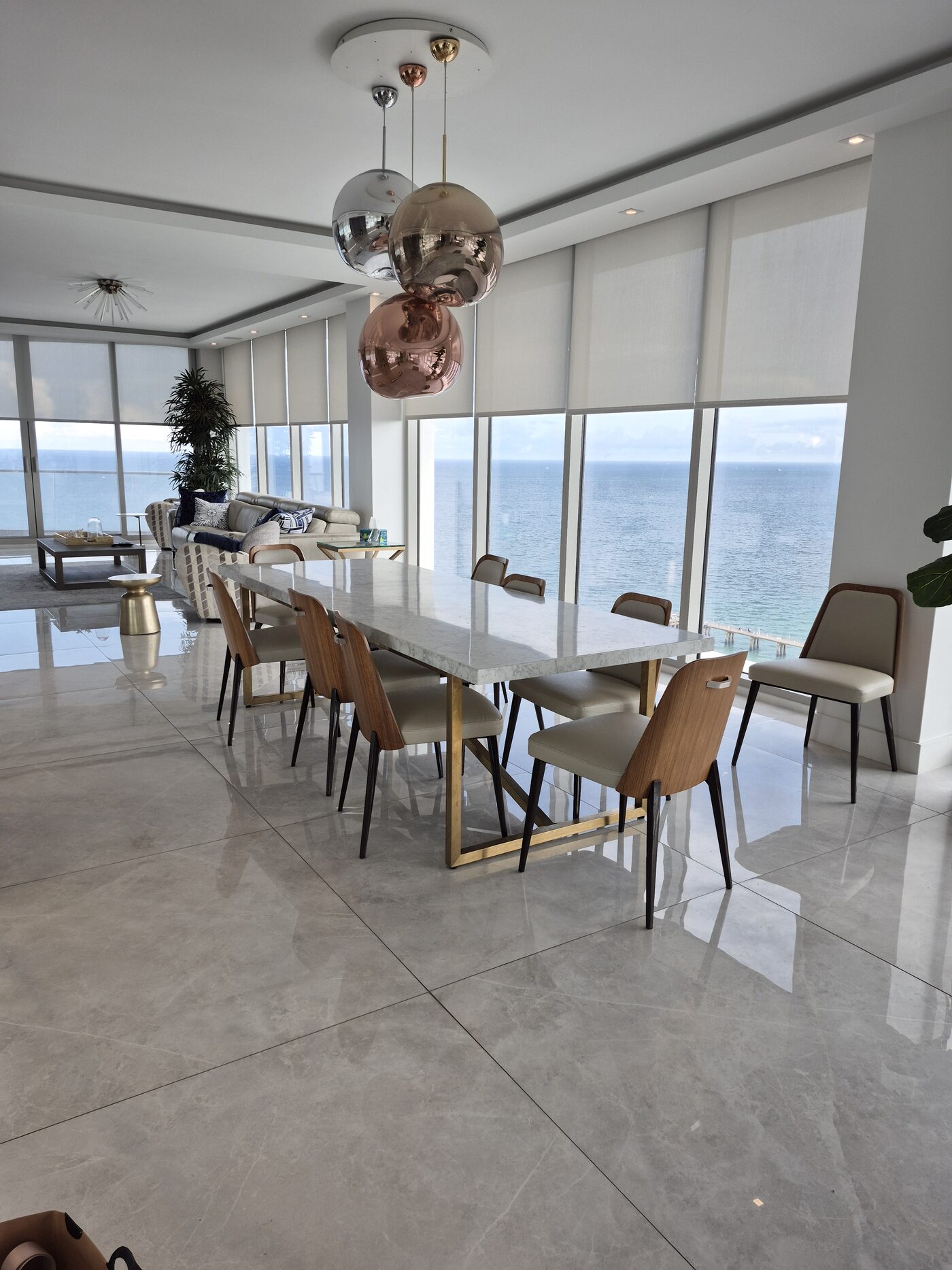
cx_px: 476
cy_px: 635
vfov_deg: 73.9
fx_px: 843
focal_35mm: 23
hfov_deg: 58.9
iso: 25
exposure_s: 1/172
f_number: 1.8
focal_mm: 5.4
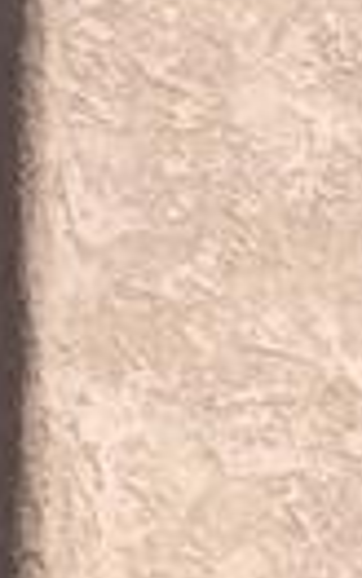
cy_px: 1059
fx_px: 2964
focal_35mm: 188
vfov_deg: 10.4
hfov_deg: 6.9
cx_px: 503
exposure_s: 1/3165
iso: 32
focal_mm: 4.15
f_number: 2.2
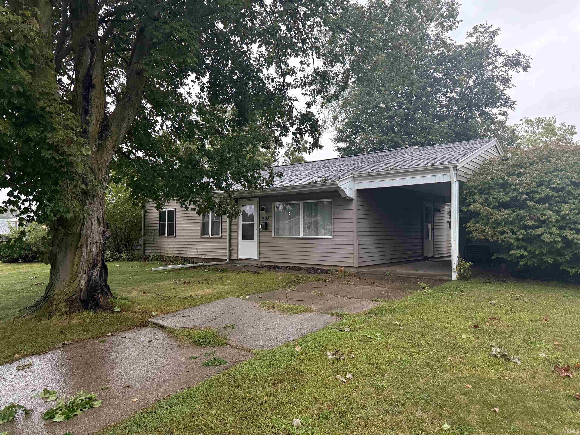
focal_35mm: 24
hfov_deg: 71.6
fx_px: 402
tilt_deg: +1.9
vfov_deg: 56.8
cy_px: 218
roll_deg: -0.4
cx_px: 290
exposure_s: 1/60
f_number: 1.78
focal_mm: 6.76
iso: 640
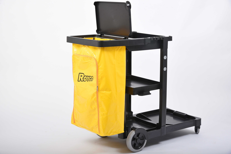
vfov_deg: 19.5
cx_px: 116
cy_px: 77
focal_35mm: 70
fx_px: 449
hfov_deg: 28.8
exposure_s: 1/125
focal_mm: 70
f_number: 13
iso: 320
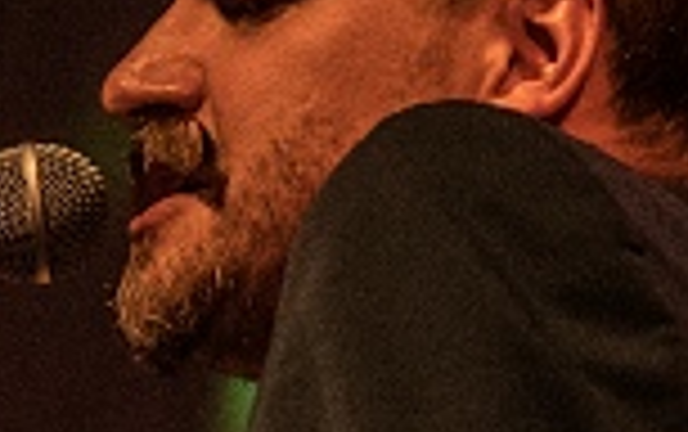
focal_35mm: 648
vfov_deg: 2.0
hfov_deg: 3.2
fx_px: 12164
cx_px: 373
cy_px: 112
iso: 2500
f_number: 2.8
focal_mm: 90
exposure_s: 1/80
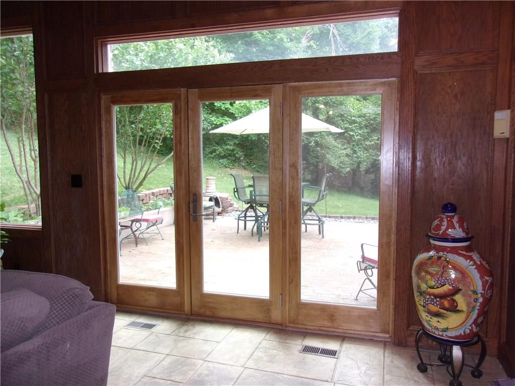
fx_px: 402
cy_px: 193
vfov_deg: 51.4
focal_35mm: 27
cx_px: 258
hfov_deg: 65.3
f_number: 3
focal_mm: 4.9
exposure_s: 1/34
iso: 167
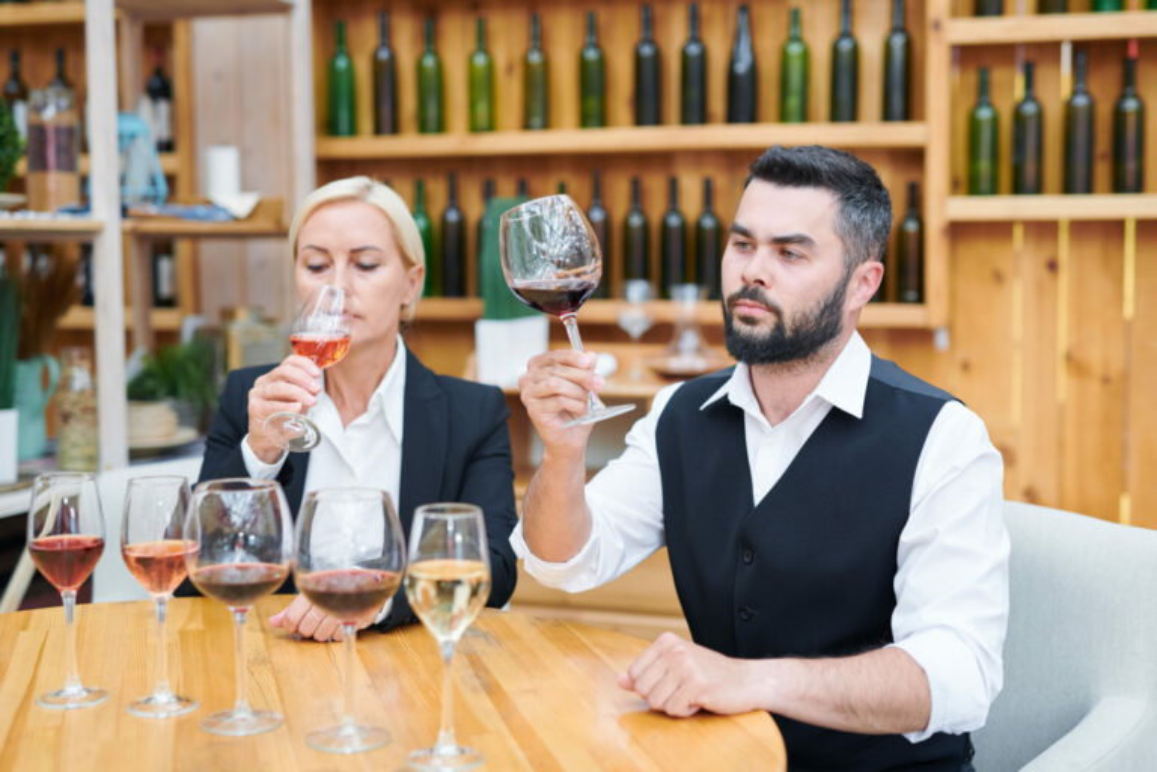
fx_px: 1607
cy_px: 386
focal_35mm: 50
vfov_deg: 27.0
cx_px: 578
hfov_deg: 39.6
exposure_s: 1/200
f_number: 2.5
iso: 800
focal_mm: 50
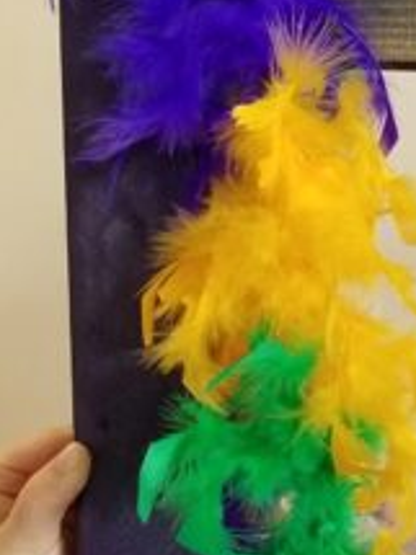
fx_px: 1492
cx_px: 860
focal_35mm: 93
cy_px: 563
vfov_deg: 20.4
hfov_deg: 13.4
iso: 80
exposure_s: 1/50
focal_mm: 4.25
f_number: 1.7
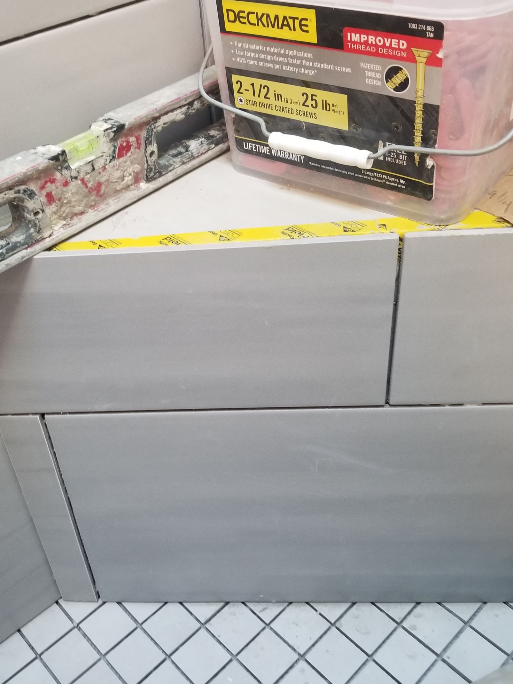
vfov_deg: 52.6
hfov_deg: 40.5
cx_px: 205
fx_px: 691
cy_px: 325
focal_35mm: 35
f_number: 1.7
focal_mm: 4.25
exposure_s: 1/24
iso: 200
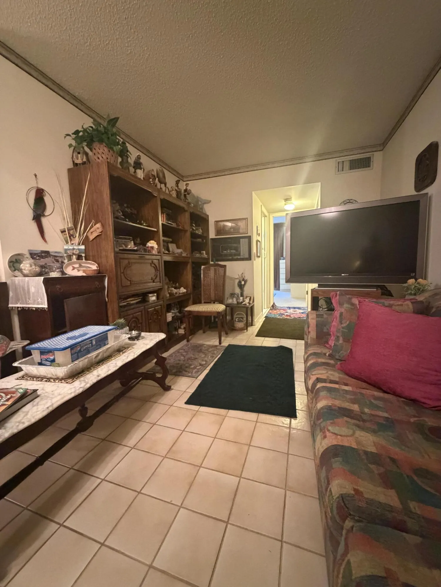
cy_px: 294
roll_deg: +1.5
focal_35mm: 14
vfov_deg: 102.1
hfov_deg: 85.7
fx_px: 238
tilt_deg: -7.4
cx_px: 220
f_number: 2.2
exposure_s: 1/40
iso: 1000
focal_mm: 2.22
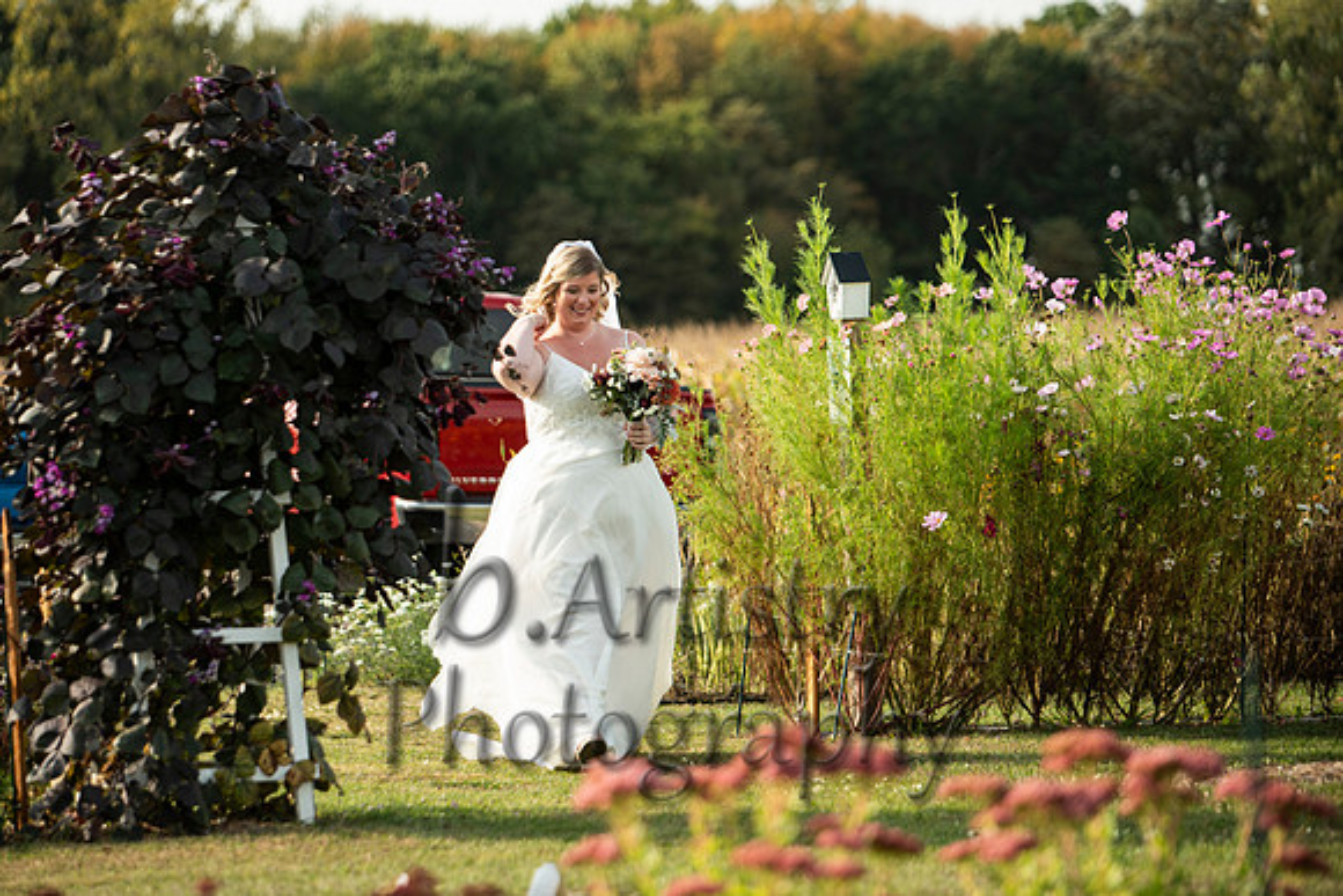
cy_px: 390
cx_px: 585
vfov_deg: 9.0
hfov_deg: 13.5
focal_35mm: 152
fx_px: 5685
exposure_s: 1/800
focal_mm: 135
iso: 125
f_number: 2.8
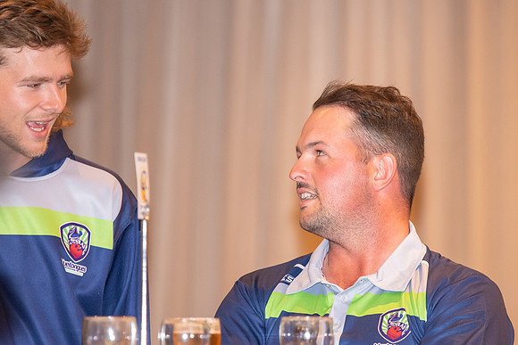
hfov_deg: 4.8
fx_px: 6234
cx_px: 338
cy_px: 181
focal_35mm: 433
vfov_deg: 3.2
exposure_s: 1/60
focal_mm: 200
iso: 1000
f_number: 2.8
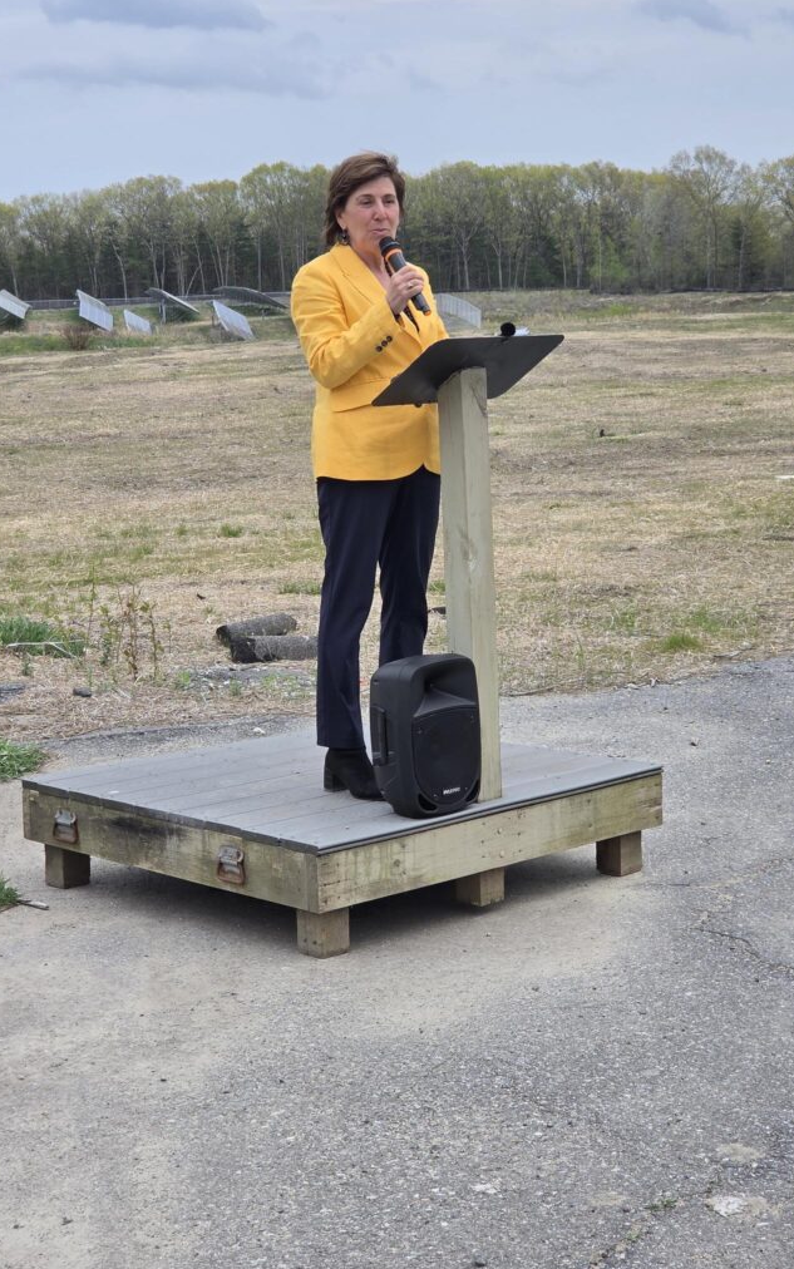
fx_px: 2561
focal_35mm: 74
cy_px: 637
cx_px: 430
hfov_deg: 17.6
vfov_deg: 27.8
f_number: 2.4
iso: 25
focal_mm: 7
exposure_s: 1/786
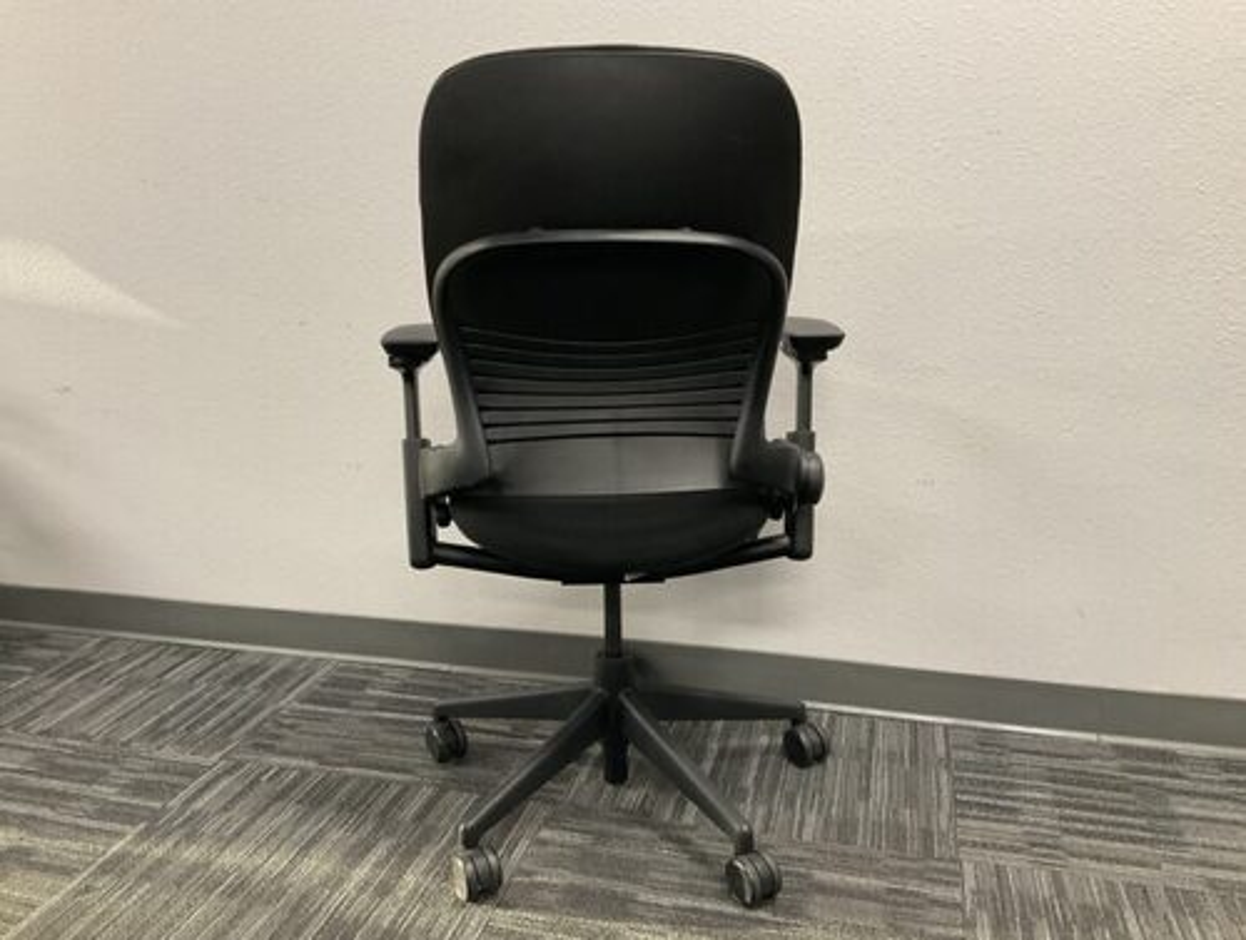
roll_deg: +0.5
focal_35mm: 29
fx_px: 1046
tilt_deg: -13.6
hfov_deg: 61.6
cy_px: 470
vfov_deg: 48.4
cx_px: 623
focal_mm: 3
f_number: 1.8
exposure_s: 1/60
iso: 160
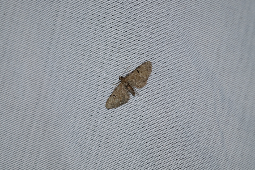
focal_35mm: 90
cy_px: 85
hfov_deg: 22.6
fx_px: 637
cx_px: 128
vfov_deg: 15.2
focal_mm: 60
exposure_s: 1/125
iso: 1000
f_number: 6.4
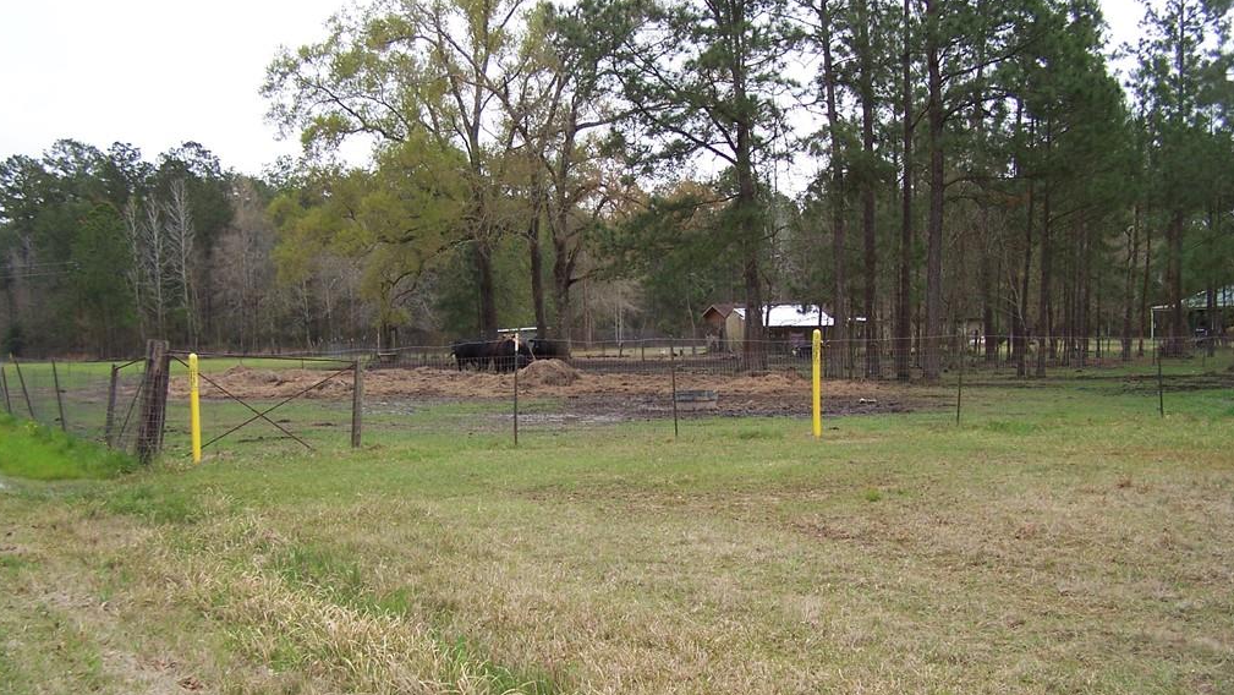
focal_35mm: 42
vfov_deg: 28.3
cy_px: 387
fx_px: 1375
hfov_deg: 48.3
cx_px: 615
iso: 80
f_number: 2.8
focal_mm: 6.3
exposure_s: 1/350
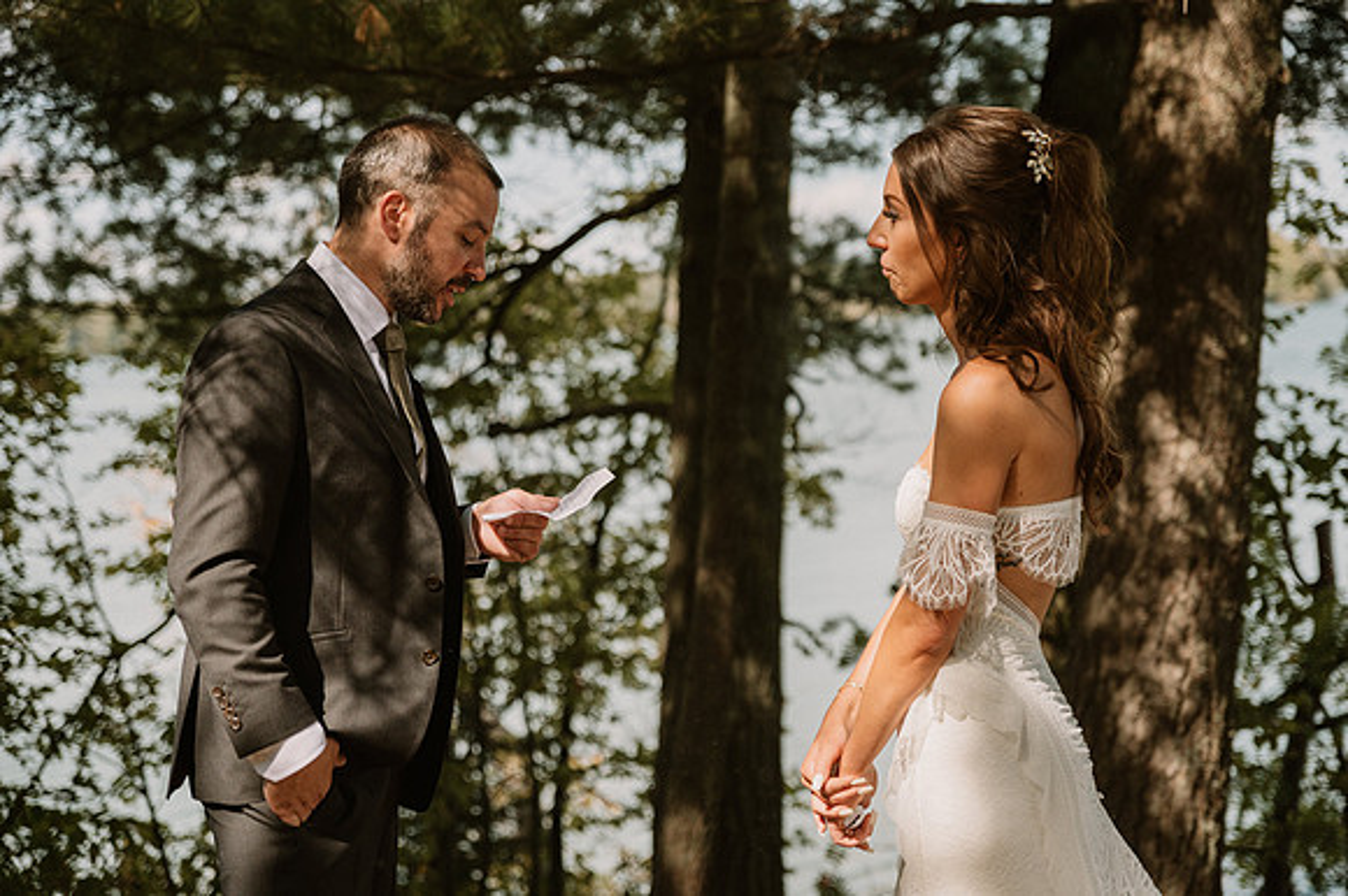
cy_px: 468
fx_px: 2735
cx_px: 704
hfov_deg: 27.7
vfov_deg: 18.6
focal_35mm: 73
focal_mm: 70
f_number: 2.8
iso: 800
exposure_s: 1/8000
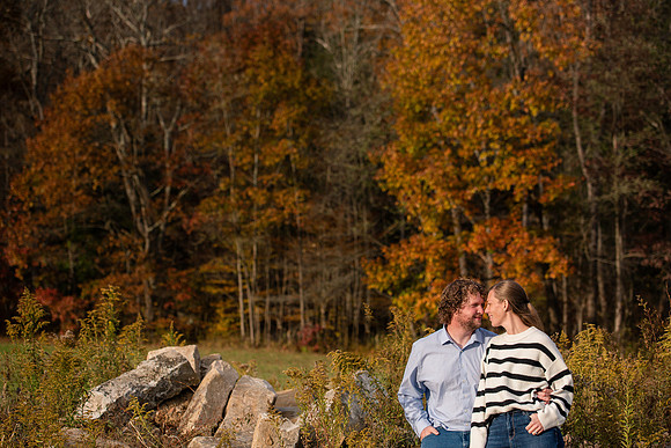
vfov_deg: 19.5
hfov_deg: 28.8
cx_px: 336
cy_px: 224
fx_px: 1305
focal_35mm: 70
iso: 640
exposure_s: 1/3200
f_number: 3.5
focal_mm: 70
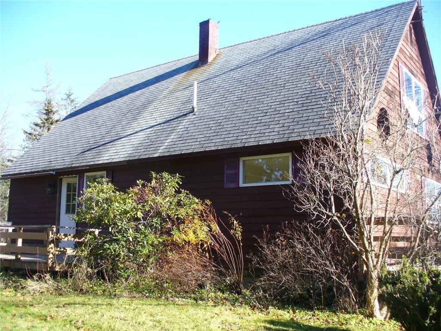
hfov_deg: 50.1
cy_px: 166
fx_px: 471
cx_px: 220
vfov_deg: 38.7
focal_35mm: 37
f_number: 2.8
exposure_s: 1/250
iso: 80
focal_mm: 6.1
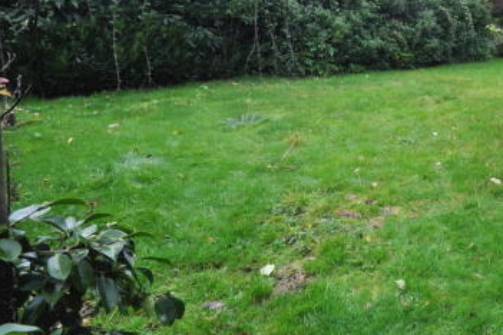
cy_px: 63
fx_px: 391
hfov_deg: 55.8
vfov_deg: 44.0
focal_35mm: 28
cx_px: 461
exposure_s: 1/100
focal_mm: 10
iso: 400
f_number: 9
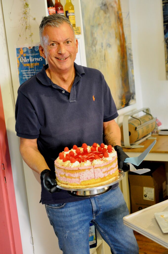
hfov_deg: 25.7
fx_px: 368
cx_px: 84
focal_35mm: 52
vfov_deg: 37.9
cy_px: 127
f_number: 2.8
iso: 1600
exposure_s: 1/60
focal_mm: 35
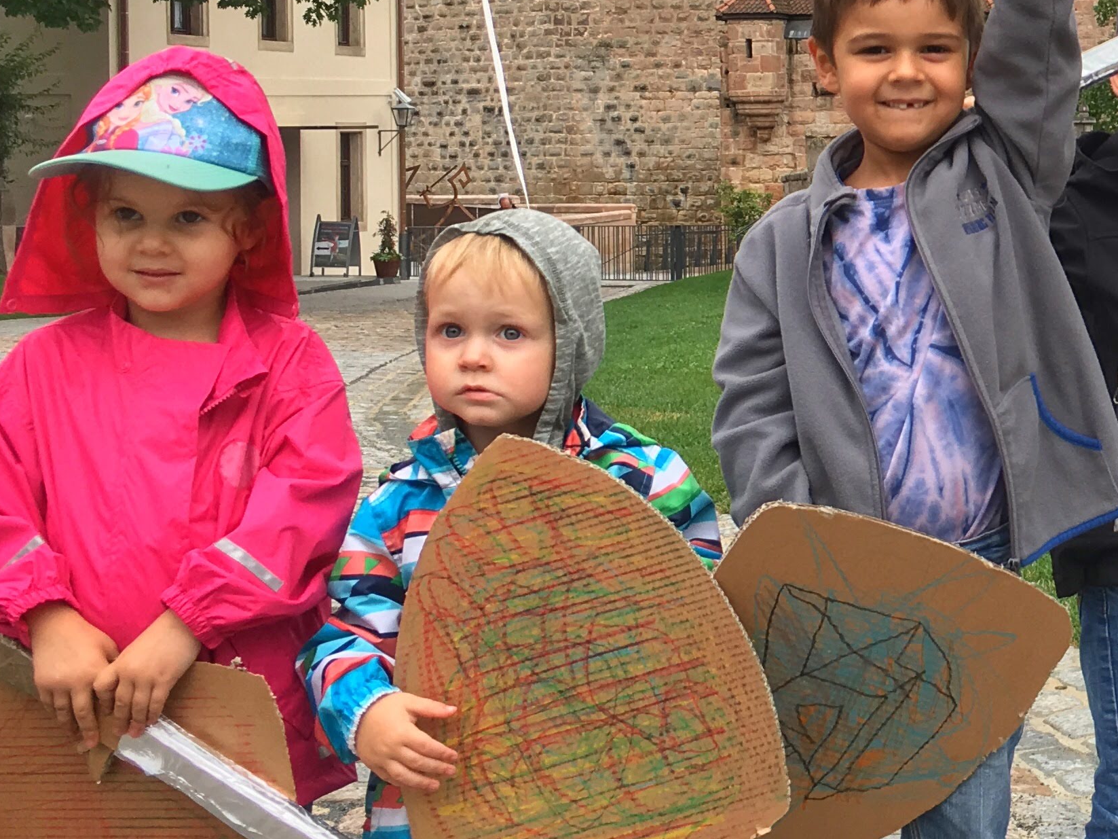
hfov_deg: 25.3
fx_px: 2293
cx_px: 1242
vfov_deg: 20.4
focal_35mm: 71
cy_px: 128
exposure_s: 1/245
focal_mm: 4.15
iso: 25
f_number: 2.2
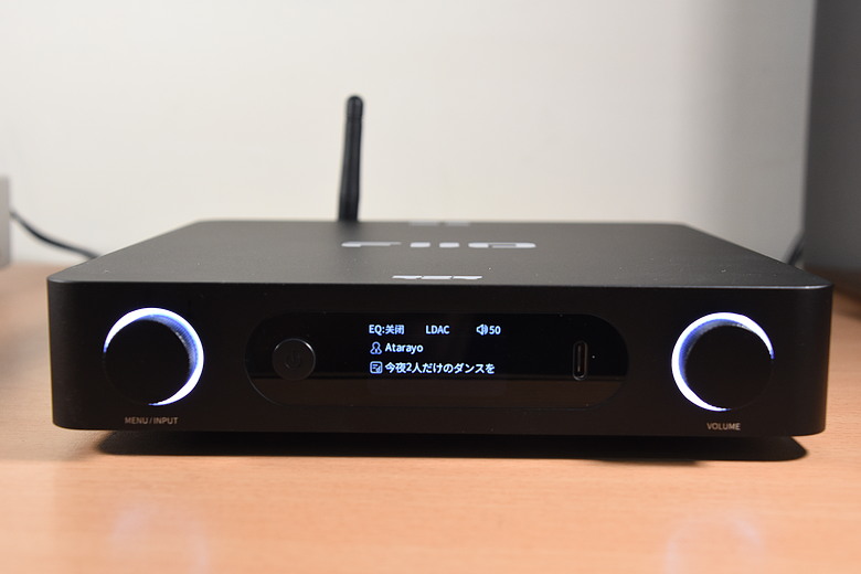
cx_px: 430
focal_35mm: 48
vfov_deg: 28.1
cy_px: 287
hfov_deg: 41.1
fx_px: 1148
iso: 1000
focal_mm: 32
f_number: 6.3
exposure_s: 1/100
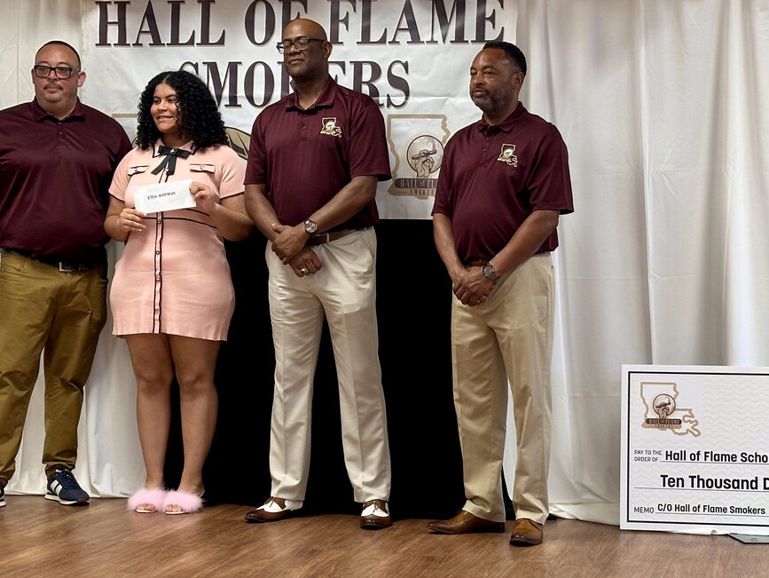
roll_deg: -0.2
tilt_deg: -2.6
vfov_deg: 17.8
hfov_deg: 23.5
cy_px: 341
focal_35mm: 83
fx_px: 1845
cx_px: 360
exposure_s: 1/50
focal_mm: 6.86
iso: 80
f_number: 1.78
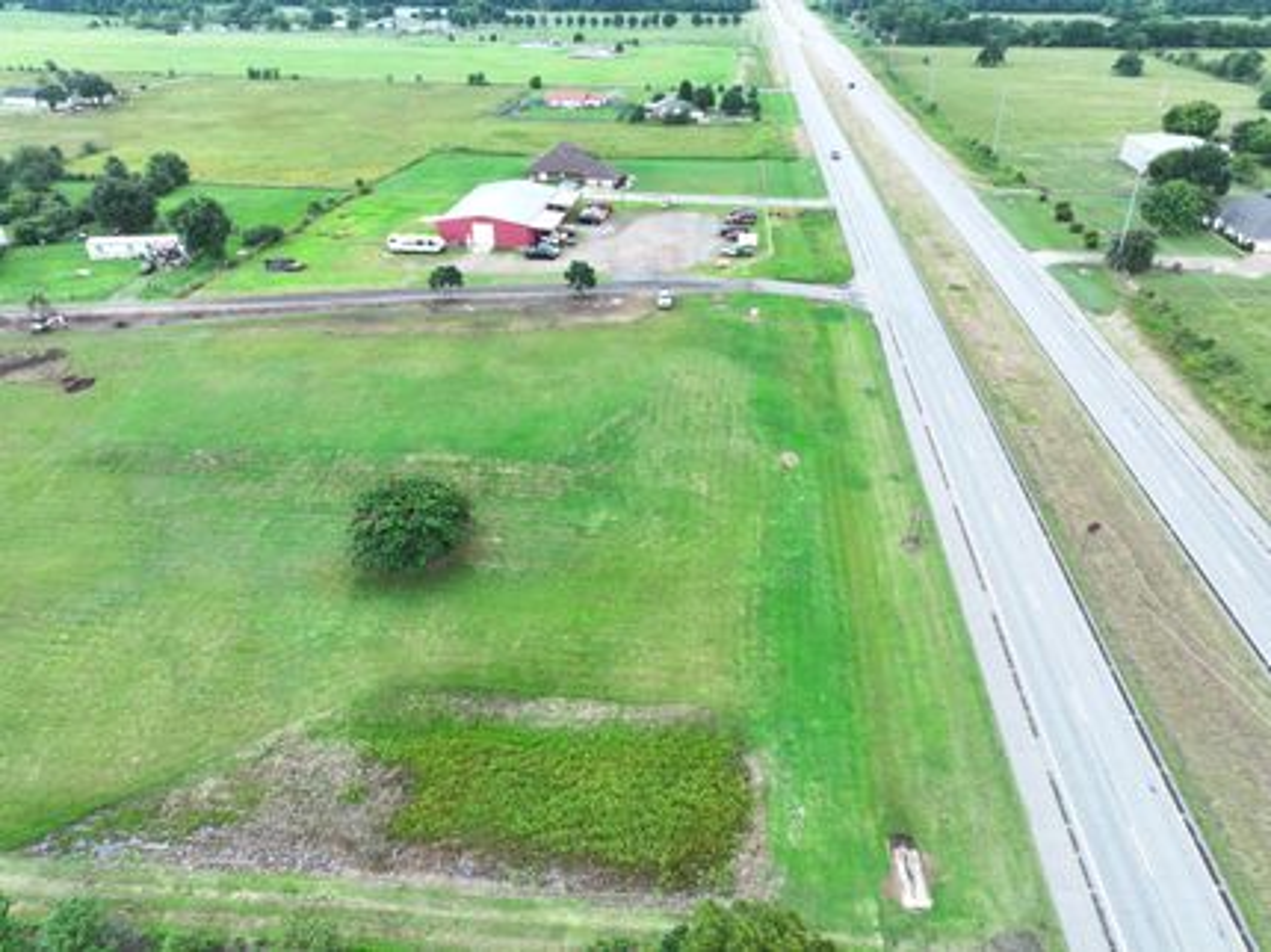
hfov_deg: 71.6
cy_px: 476
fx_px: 881
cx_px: 636
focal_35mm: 24
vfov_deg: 56.8
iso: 100
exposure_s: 1/120
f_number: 2.8
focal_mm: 12.29
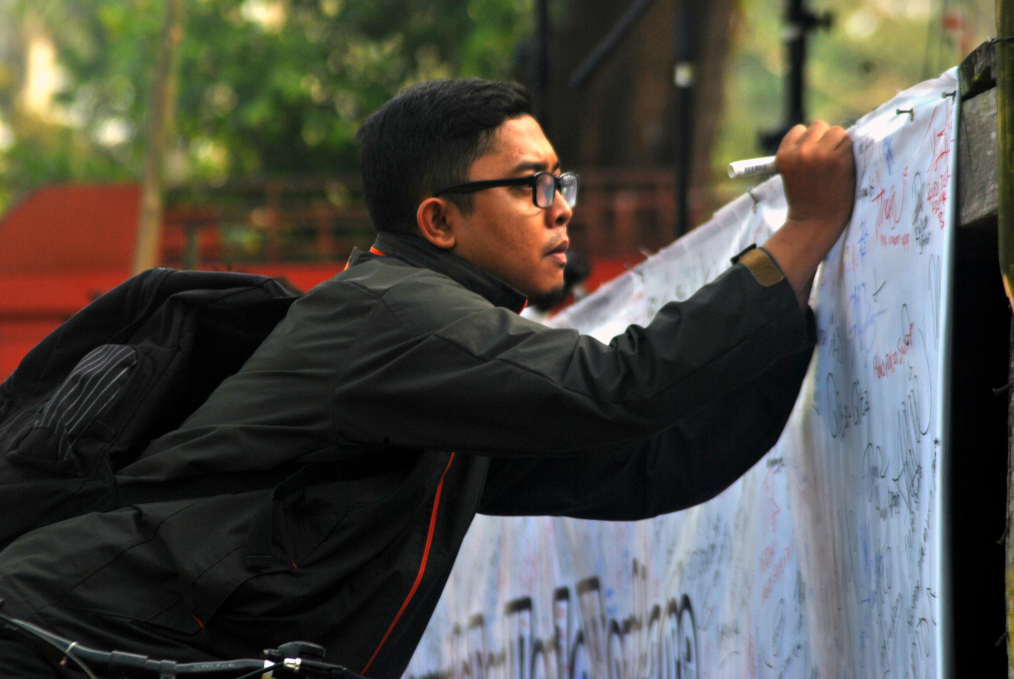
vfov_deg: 4.2
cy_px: 340
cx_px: 507
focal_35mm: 330
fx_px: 9306
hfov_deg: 6.2
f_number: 7.1
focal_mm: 220
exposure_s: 1/100
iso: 100
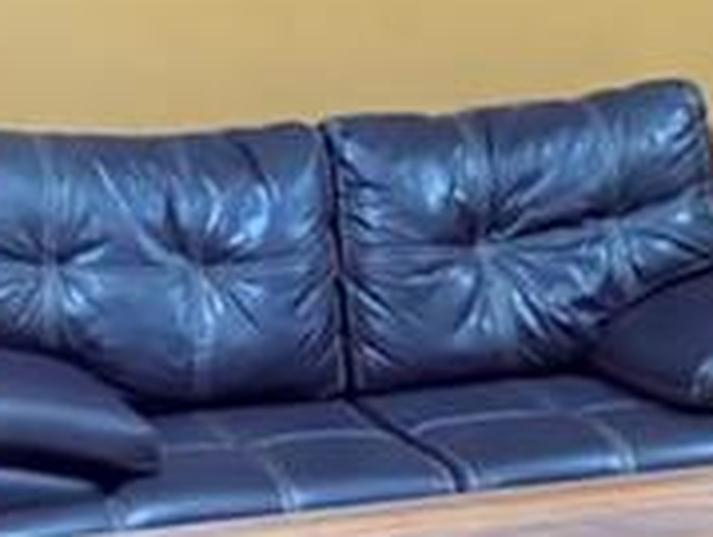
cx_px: 454
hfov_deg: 14.4
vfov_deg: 10.1
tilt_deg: +6.0
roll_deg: +1.1
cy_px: -525
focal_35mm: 137
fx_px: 2828
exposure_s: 1/40
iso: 1000
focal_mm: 6.76
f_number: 1.78
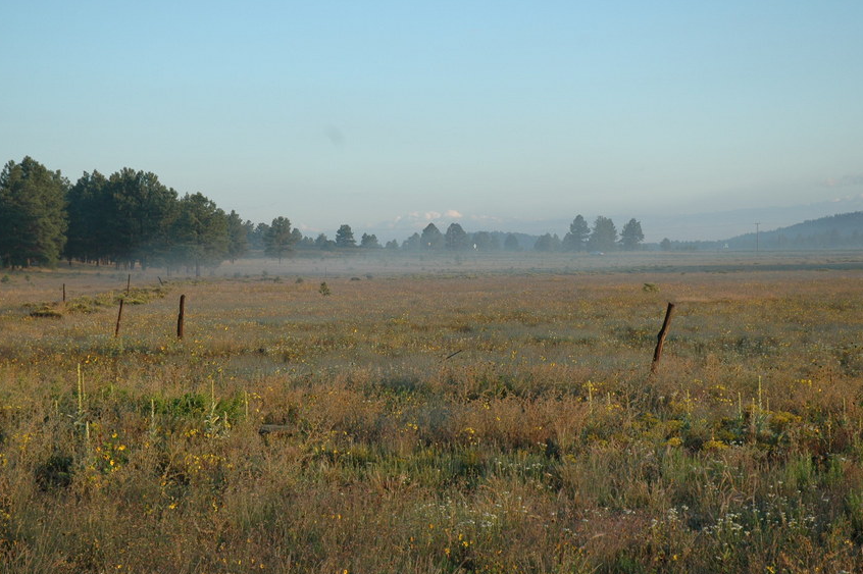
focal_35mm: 80
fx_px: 1917
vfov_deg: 17.0
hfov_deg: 25.4
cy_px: 296
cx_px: 413
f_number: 6.3
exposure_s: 1/160
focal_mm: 50
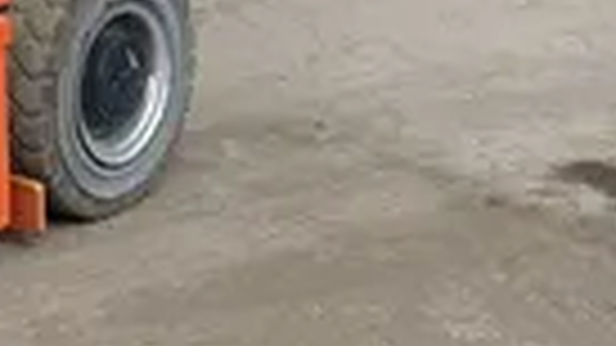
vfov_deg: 10.2
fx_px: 1862
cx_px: 36
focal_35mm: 114
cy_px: -209
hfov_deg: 18.4
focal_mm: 4.2
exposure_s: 1/4000
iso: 50
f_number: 1.6
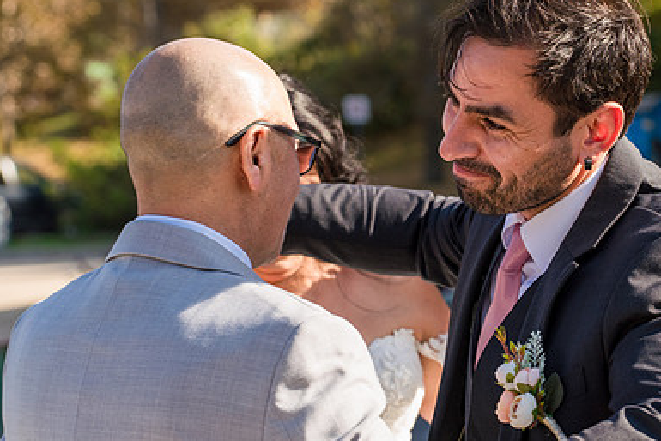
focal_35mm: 155
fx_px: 2847
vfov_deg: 8.9
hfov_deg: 13.2
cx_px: 550
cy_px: 184
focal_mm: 82
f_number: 5
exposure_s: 1/400
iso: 250
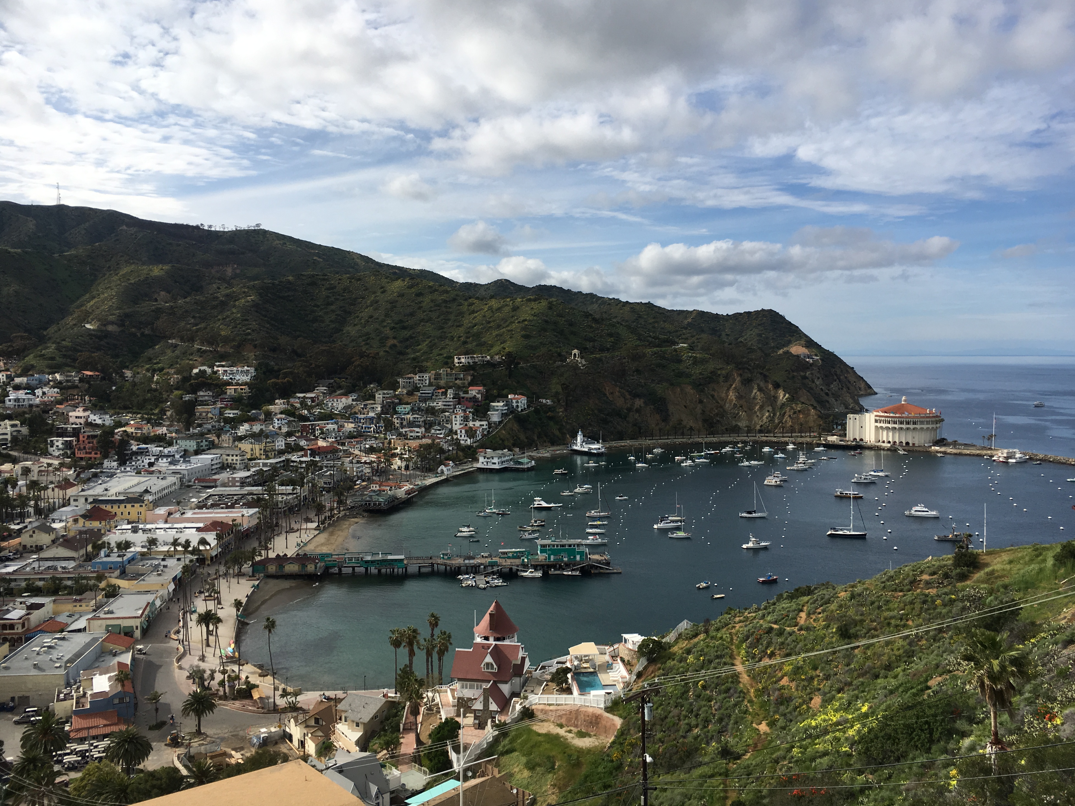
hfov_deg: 60.0
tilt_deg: -2.1
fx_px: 932
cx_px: 551
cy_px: 396
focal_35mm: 30
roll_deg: +0.1
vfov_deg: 46.8
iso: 25
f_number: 2.2
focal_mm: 4.15
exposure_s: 1/2079
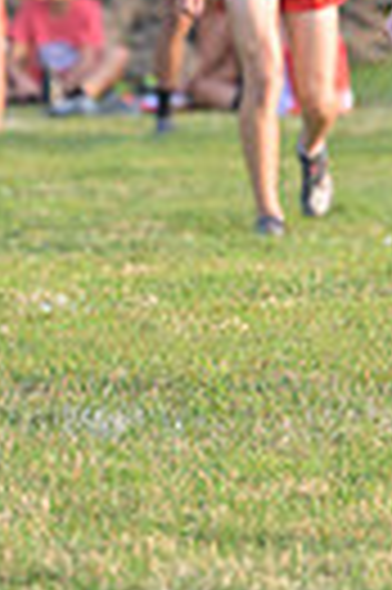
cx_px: 293
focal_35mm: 637
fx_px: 10431
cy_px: -320
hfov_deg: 2.2
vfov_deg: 3.2
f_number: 2.8
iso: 125
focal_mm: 185
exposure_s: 1/400
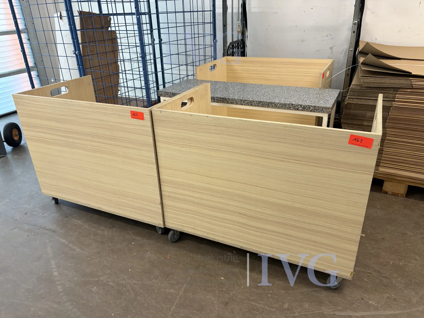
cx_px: 212
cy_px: 159
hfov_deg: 67.3
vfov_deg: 53.1
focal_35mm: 26
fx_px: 318
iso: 200
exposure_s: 1/50
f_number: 1.6
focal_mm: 5.96
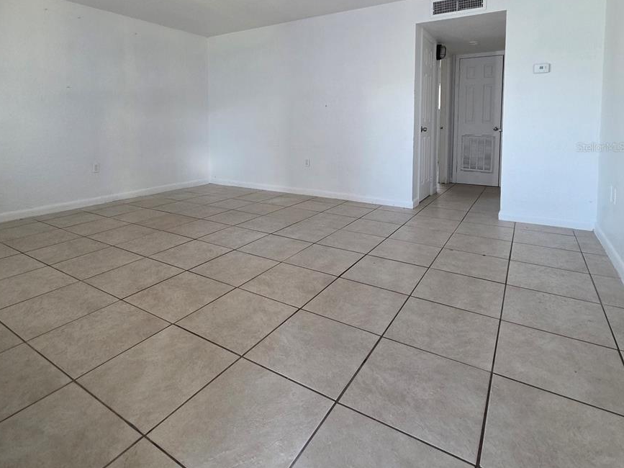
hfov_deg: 87.7
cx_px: 304
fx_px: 324
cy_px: 147
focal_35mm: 18
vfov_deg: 69.0
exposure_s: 1/60
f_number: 2.2
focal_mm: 2.2
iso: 400
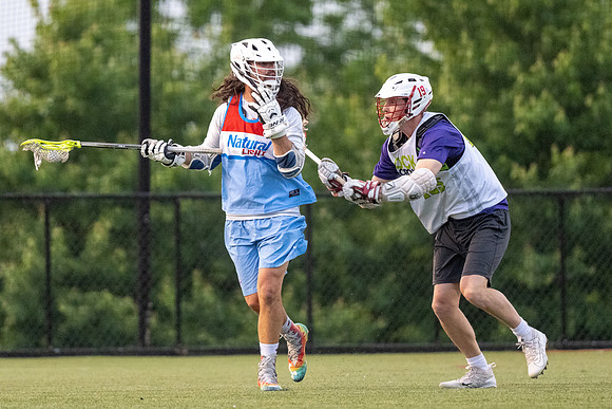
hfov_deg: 2.8
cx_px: 311
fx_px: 12494
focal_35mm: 735
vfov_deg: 1.9
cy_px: 146
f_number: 5.6
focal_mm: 500
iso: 10000
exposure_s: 1/1000
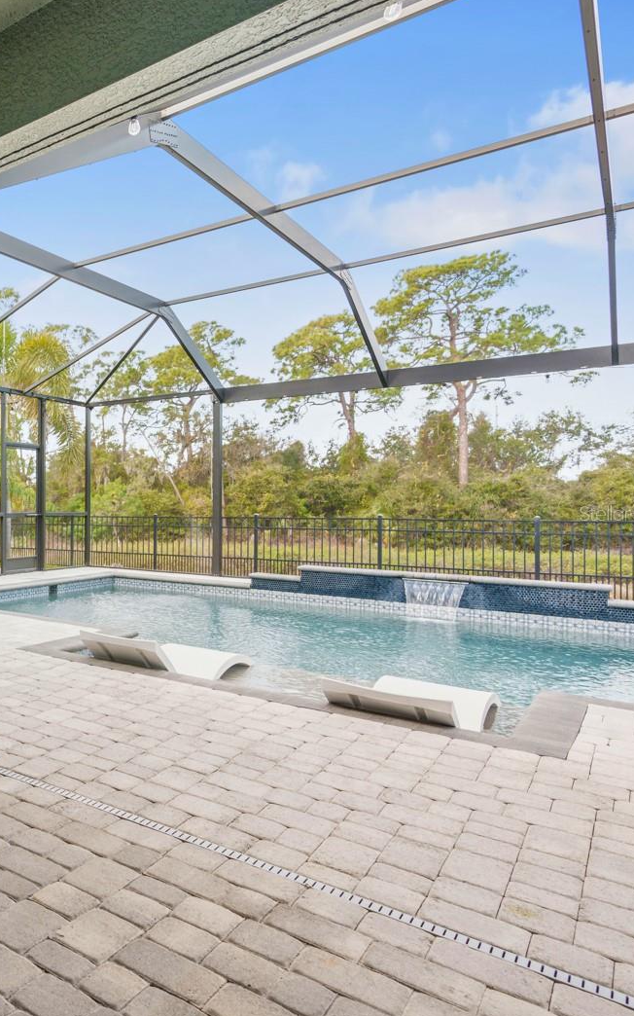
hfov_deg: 38.2
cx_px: -107
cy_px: 513
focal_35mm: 25
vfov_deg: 72.6
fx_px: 692
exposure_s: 1/80
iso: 250
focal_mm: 16
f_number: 8
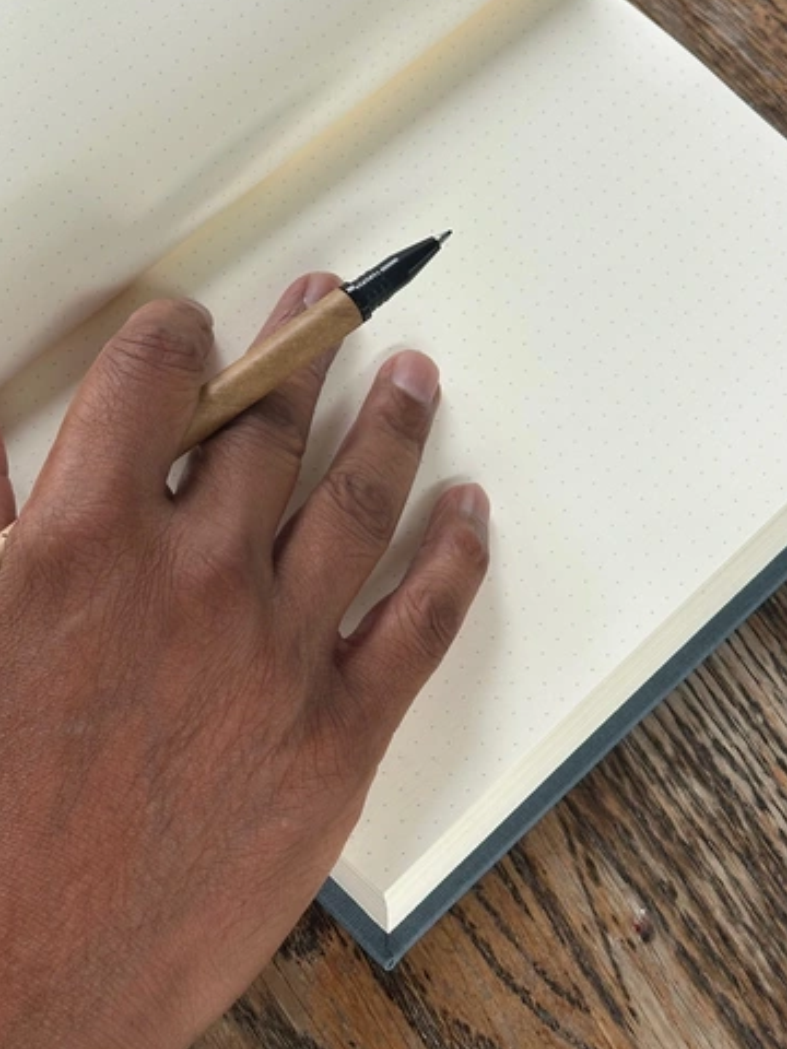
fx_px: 2668
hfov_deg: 16.7
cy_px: 247
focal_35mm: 88
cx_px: 245
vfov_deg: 22.0
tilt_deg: -57.5
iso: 64
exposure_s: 1/160
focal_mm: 6.86
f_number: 1.78
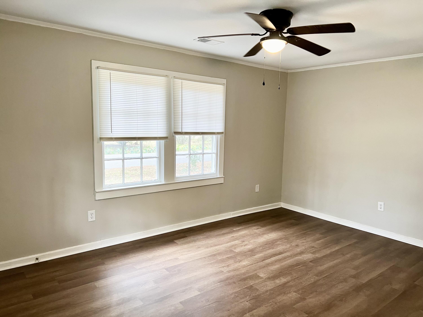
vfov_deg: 53.1
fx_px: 318
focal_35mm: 26
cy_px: 158
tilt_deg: -8.0
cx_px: 212
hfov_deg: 67.3
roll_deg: -1.1
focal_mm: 5.7
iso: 100
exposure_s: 1/60
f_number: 1.5
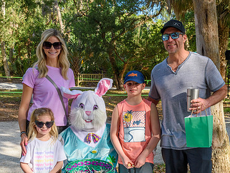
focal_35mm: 55
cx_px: 109
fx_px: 366
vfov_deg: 26.3
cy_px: 129
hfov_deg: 34.9
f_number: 9
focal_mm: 21
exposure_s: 1/320
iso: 200
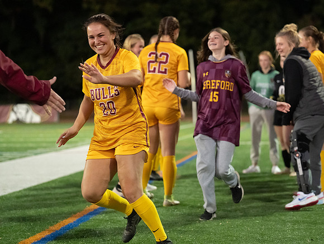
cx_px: 206
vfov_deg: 14.1
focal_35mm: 105
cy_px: 111
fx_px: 984
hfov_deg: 18.7
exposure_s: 1/640
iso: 12800
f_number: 2.8
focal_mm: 86
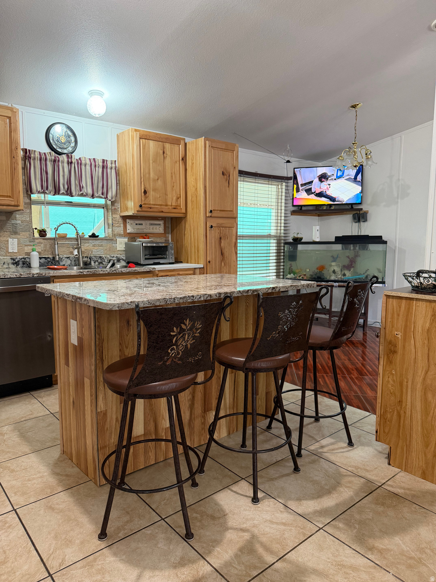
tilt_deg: -7.3
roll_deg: +0.2
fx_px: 403
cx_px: 218
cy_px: 291
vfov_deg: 71.6
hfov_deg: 56.8
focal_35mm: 24
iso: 250
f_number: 1.78
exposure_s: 1/60
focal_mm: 6.76
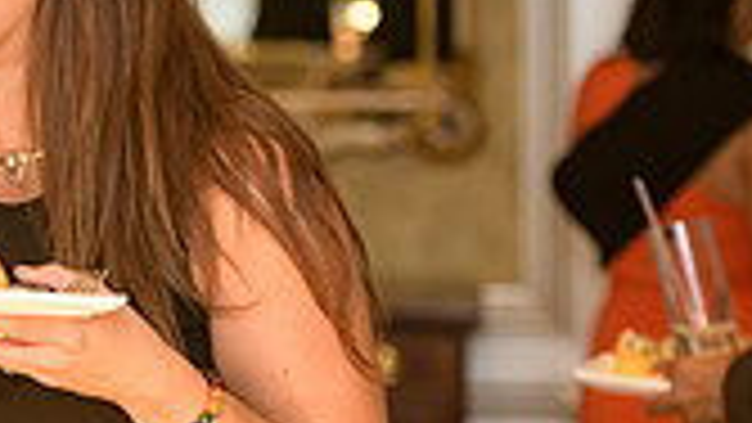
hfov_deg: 8.4
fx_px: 5066
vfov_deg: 4.8
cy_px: -20
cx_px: -126
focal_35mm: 254
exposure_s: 1/100
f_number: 3.2
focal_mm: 70
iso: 1600
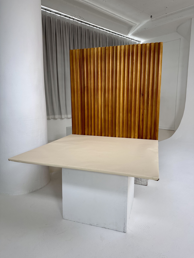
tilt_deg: -11.4
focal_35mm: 24
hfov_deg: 56.8
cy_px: 129
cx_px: 97
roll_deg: +0.1
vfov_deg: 71.6
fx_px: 179
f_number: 1.78
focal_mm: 6.86
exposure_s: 1/120
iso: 80
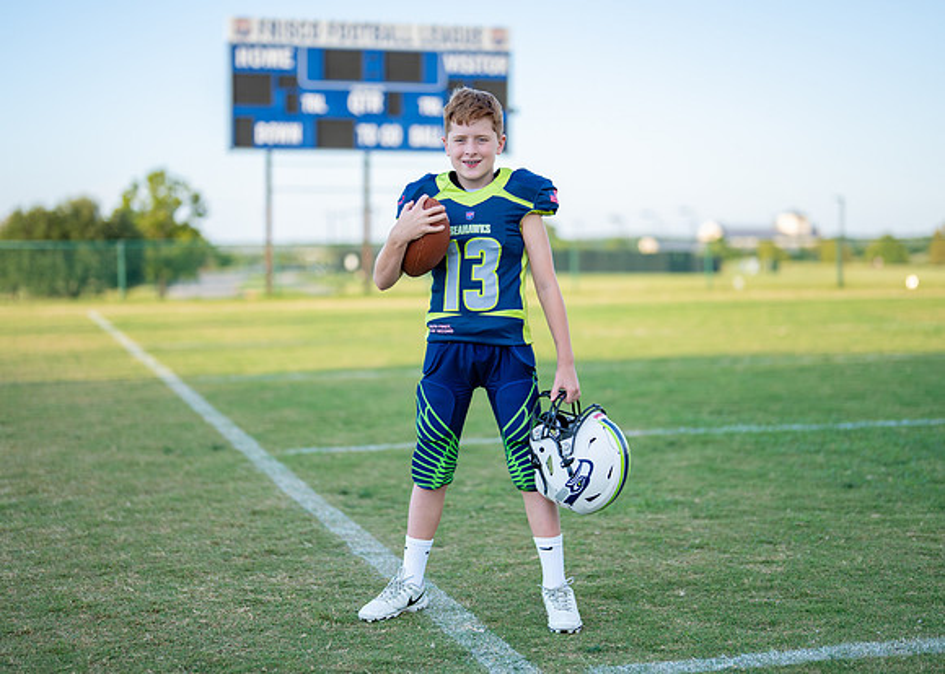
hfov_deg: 31.7
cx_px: 472
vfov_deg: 22.9
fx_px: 1666
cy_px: 326
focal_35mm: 62
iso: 100
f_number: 1.2
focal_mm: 50
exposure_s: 1/2000
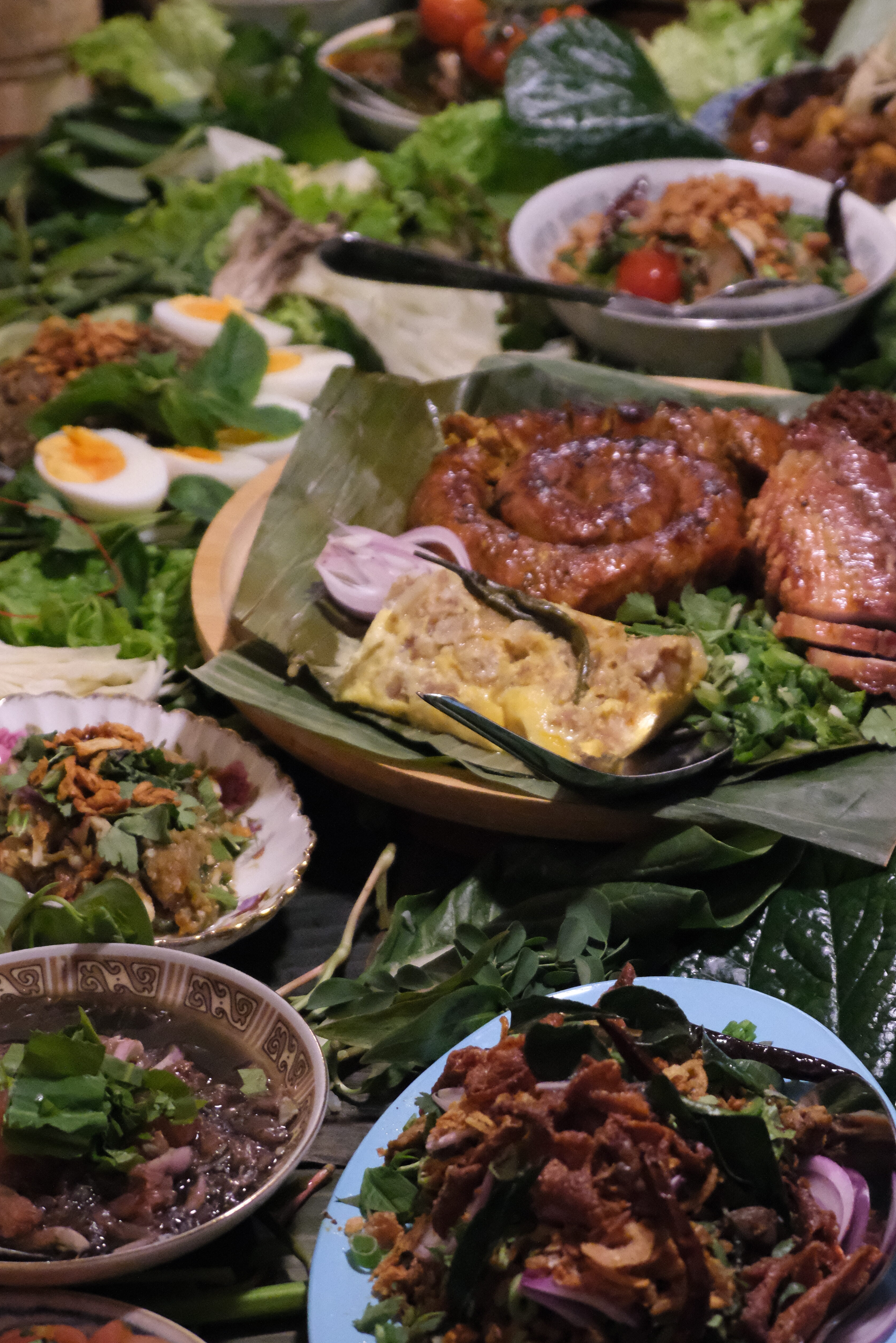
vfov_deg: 24.2
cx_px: 648
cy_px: 781
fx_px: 3136
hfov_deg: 16.2
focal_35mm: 84
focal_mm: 36.6
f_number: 4.5
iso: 12800
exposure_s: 1/80
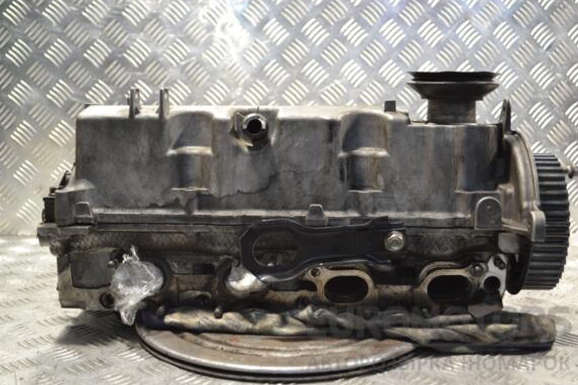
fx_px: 731
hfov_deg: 43.2
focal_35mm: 46
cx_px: 287
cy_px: 187
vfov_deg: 29.5
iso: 720
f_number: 4.5
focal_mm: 29
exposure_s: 1/60
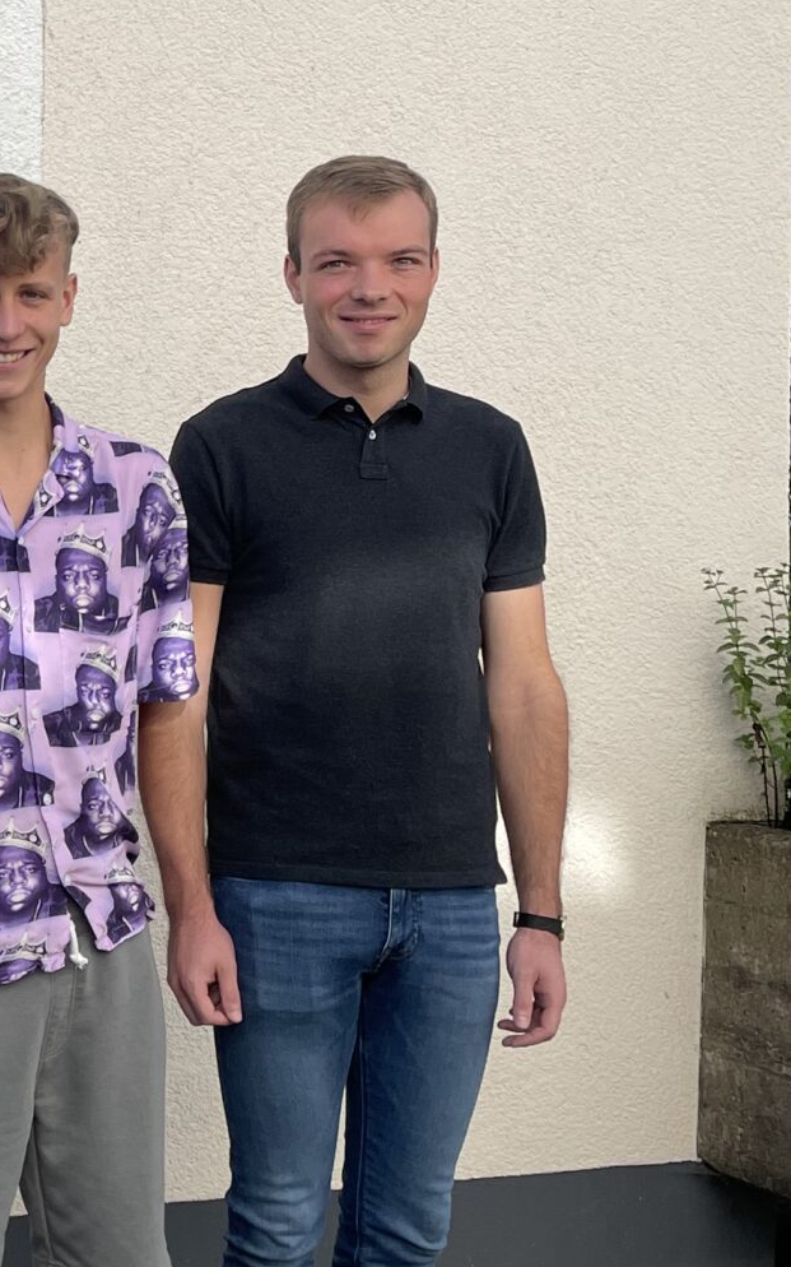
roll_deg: +0.0
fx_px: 2450
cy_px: 554
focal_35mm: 71
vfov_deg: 29.0
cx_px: -403
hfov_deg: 16.6
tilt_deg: -1.7
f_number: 1.6
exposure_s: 1/1531
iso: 32
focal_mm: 4.2
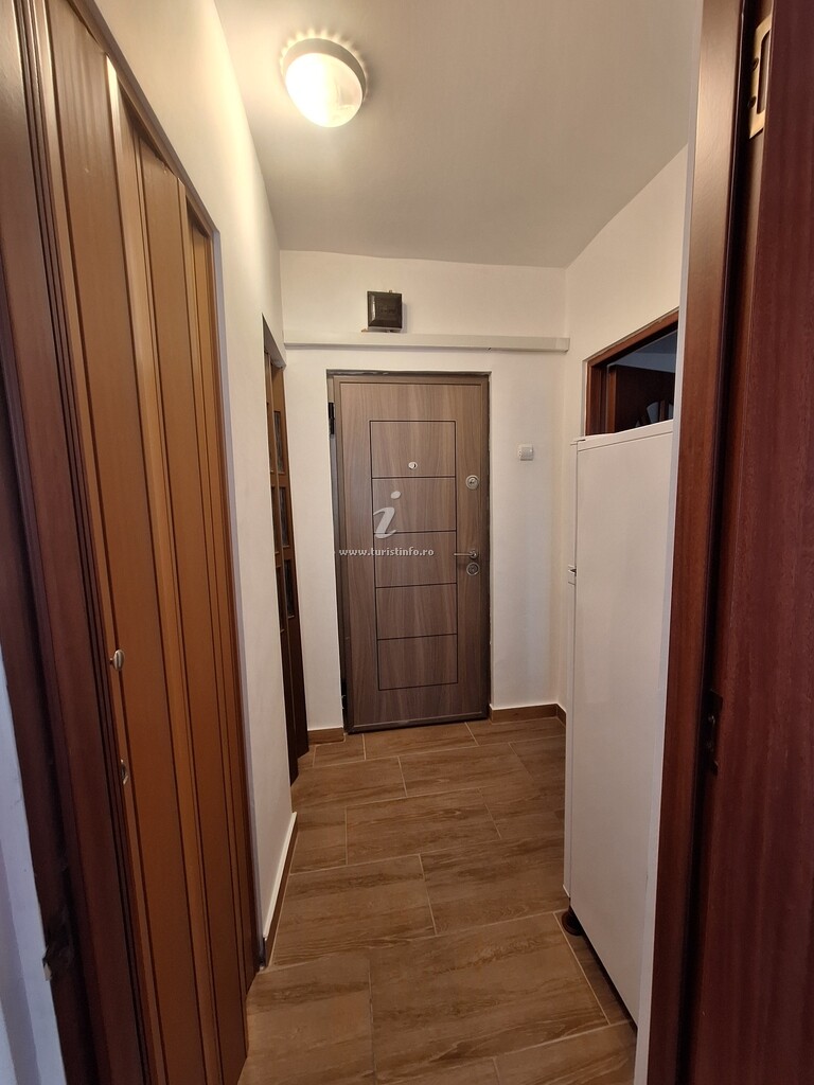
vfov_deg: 106.2
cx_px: 407
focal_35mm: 13
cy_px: 542
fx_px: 408
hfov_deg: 89.9
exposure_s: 1/40
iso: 80
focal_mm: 1.74
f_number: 2.2
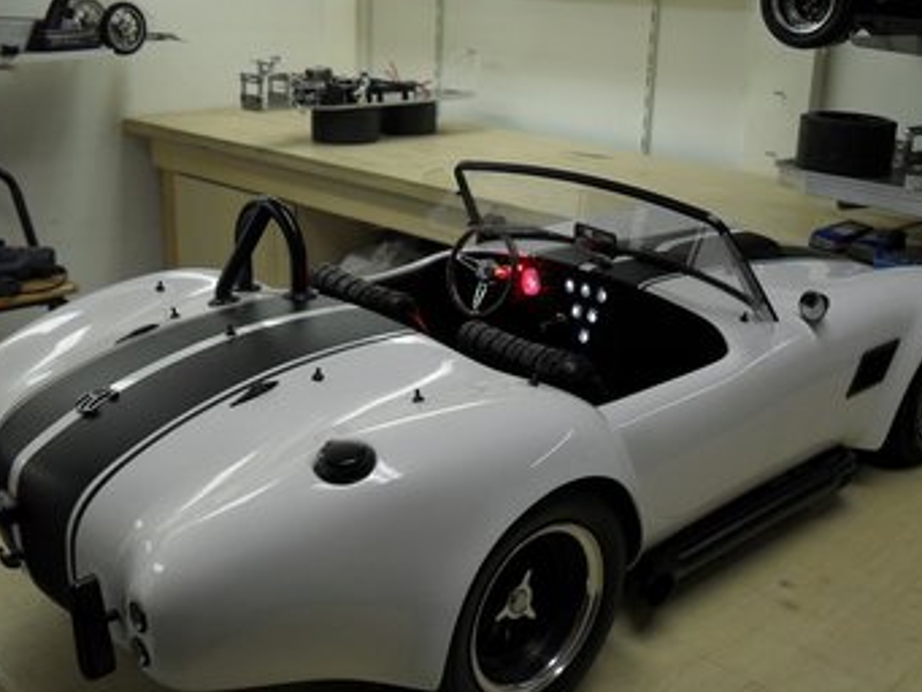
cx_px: 462
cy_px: 384
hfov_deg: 45.8
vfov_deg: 35.1
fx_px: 1092
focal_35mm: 41
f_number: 2.8
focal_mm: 6.2
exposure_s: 1/45
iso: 100
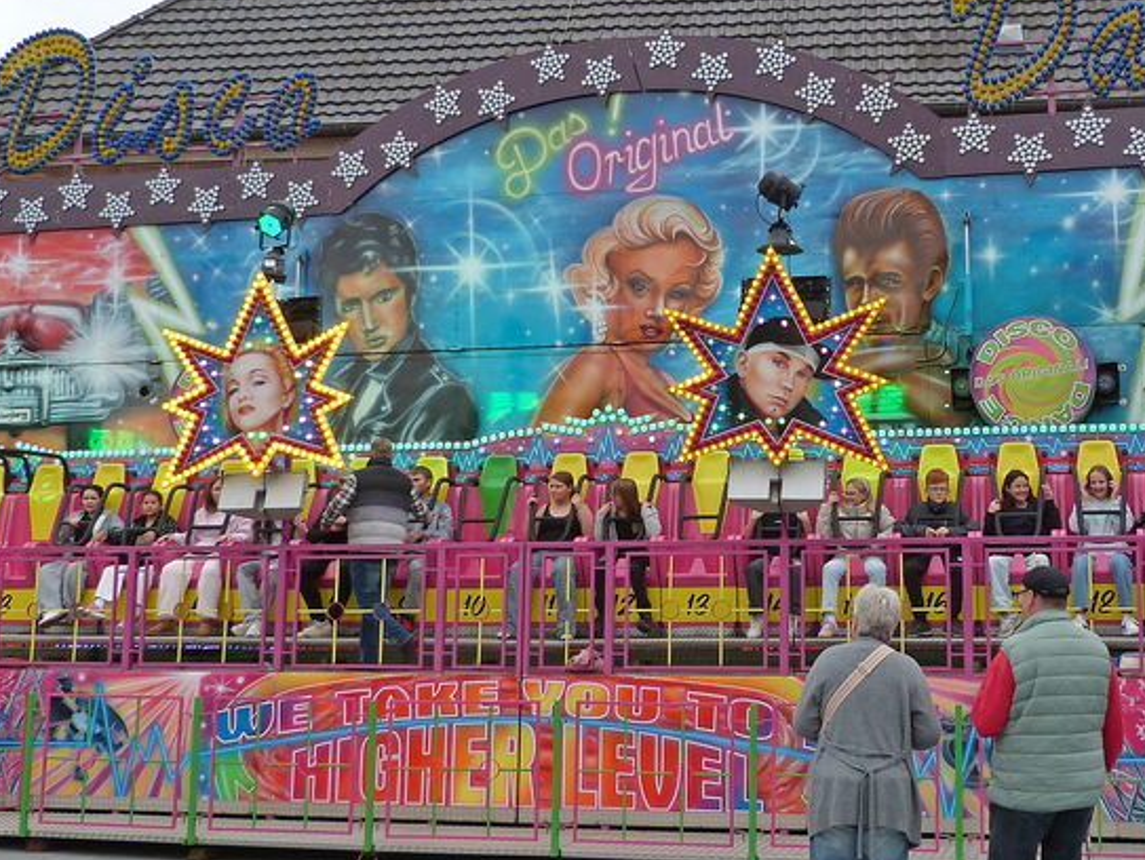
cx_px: 759
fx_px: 1523
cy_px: 388
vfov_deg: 31.5
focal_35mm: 46
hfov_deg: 40.7
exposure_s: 1/250
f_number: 4
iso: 100
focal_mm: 4.5
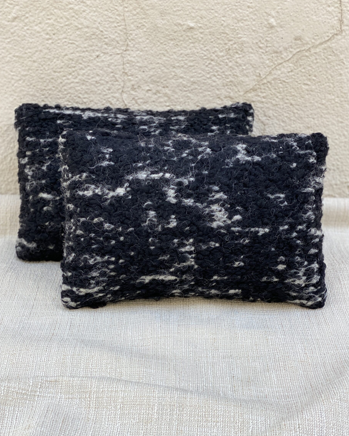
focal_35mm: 57
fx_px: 736
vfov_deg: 33.0
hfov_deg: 26.7
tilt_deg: -24.7
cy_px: 242
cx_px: 170
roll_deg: +0.6
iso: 32
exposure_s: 1/122
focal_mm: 6
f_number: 2
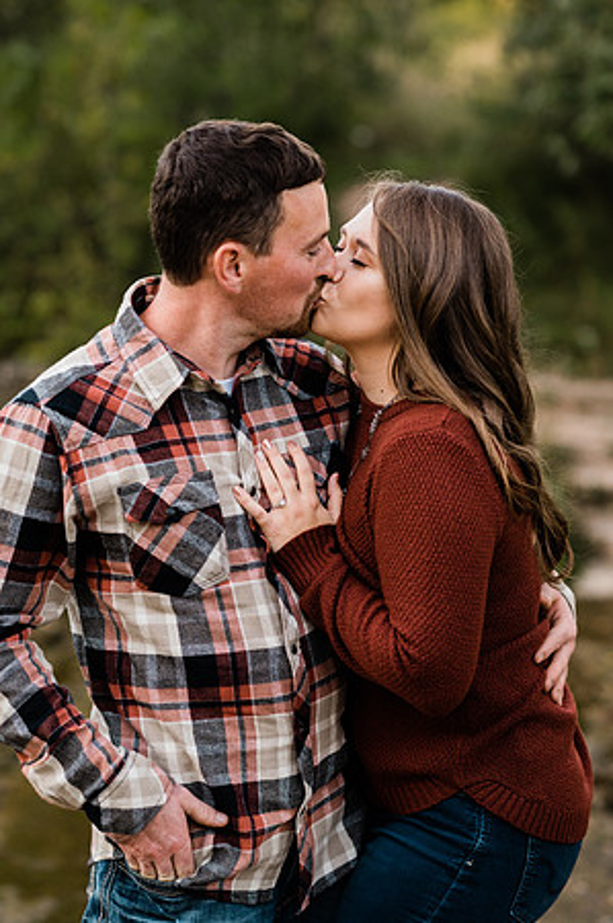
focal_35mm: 85
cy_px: 462
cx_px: 306
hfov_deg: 16.0
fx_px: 2176
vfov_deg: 23.9
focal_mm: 85
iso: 500
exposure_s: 1/200
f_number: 2.5
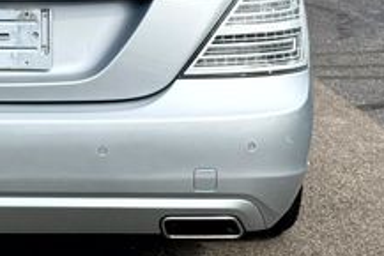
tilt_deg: -7.2
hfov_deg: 13.6
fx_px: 1569
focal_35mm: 147
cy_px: -5
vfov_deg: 9.3
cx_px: -60
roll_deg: -1.1
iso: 64
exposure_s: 1/5587
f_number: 1.78
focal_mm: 6.76
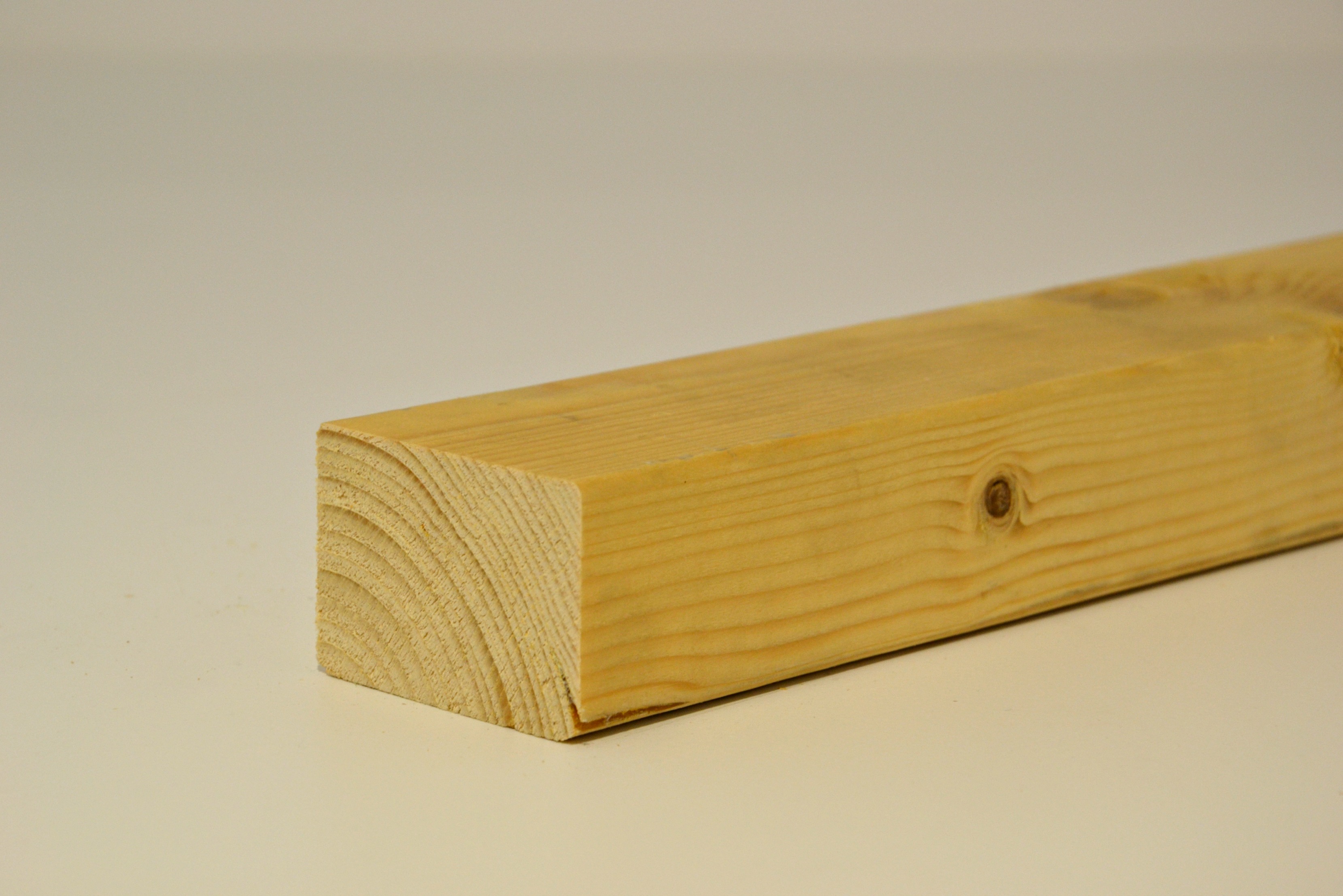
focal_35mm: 120
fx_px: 4476
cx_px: 672
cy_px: 448
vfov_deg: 11.4
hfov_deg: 17.1
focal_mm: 80
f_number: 8
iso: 400
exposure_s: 1/125
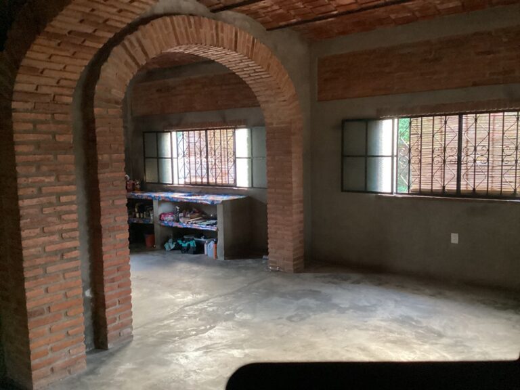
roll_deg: +0.9
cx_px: 260
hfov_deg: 58.4
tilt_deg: -6.6
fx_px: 466
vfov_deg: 45.4
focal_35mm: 31
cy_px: 195
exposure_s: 1/30
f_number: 2.4
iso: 800
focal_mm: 3.3
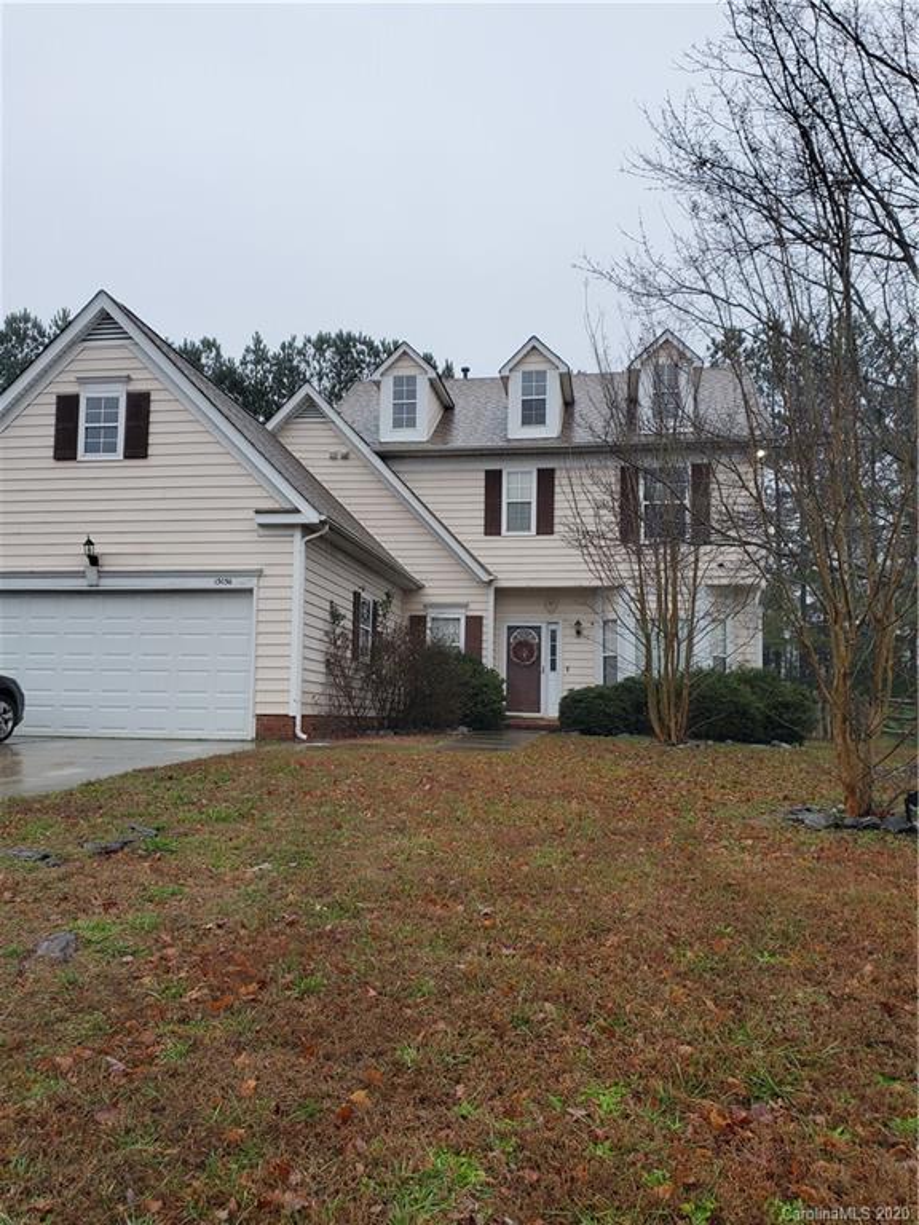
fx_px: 920
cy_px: 612
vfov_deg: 67.3
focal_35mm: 26
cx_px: 460
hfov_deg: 53.1
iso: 100
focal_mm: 4.3
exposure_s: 1/120
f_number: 2.4
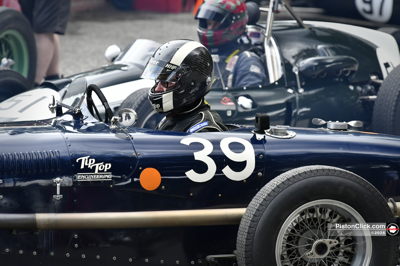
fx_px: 4666
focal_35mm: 420
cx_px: 200
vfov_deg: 3.3
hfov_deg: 4.9
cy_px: 133
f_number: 5.6
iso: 1400
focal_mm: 280
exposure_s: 1/500
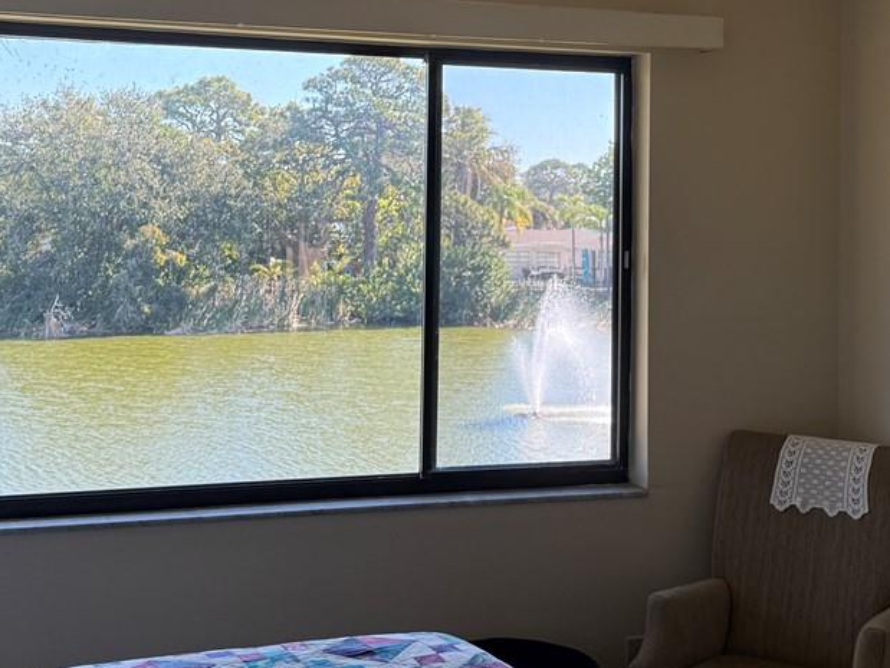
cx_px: 505
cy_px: 172
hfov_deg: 31.1
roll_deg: -0.1
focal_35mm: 62
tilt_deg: +1.7
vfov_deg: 23.4
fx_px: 1595
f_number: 1.78
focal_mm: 6.76
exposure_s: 1/488
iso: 100
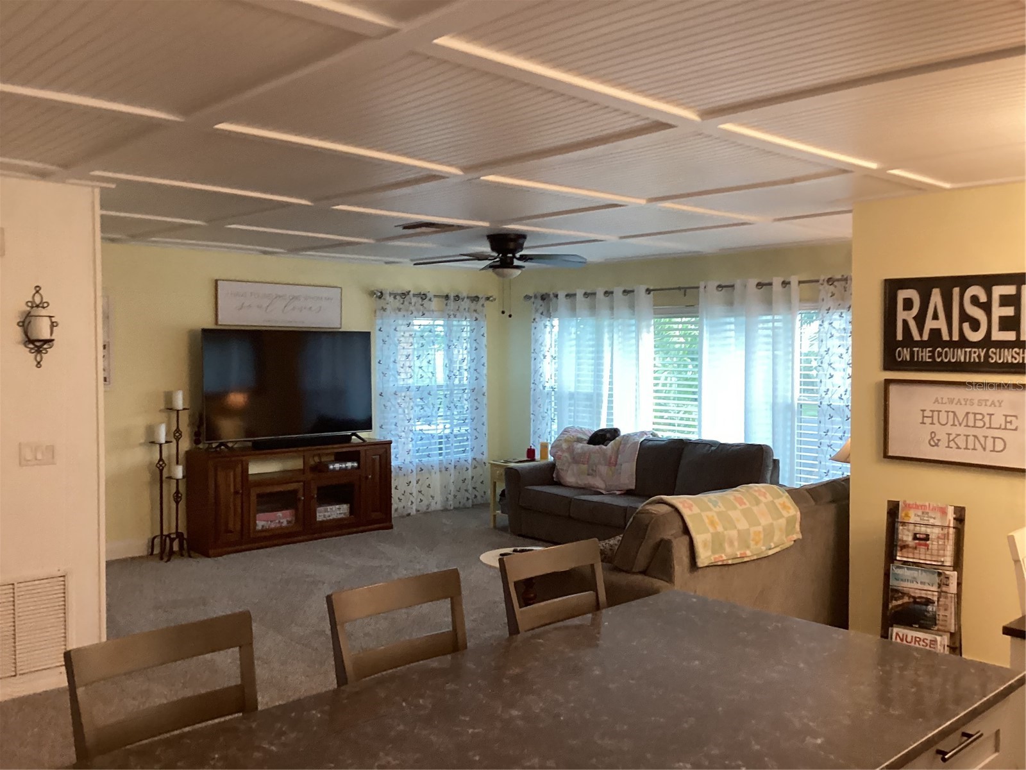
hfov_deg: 58.4
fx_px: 919
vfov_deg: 45.4
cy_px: 385
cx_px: 513
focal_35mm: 31
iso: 160
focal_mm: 3.3
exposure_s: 1/60
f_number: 2.4
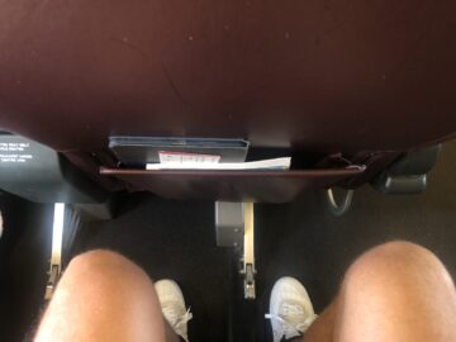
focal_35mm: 28
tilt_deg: -49.3
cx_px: 228
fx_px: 369
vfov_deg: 49.7
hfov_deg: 63.4
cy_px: 171
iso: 100
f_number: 1.8
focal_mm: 4
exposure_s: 1/13
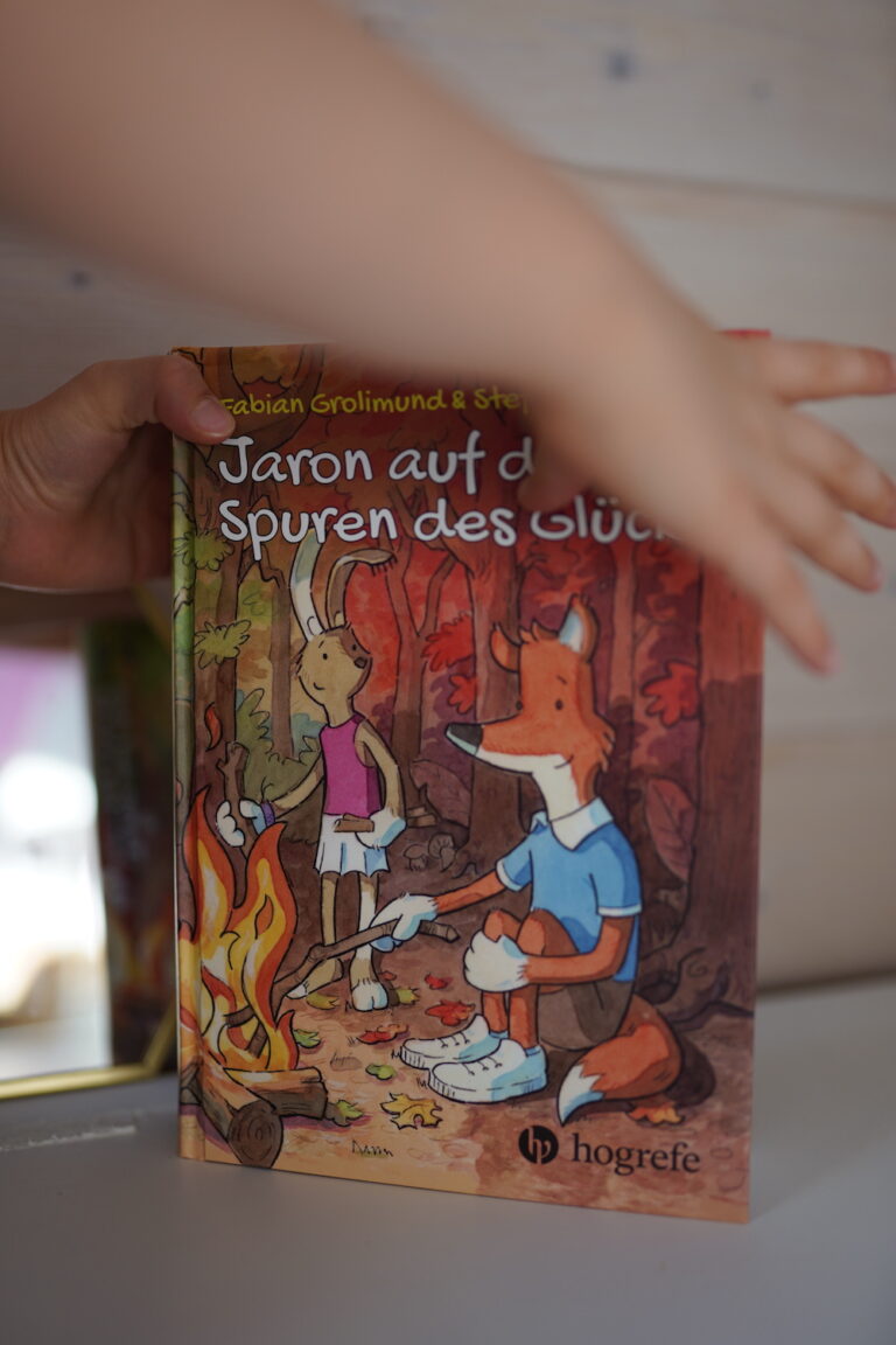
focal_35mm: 35
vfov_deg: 54.4
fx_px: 1307
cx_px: 448
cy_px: 672
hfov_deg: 37.9
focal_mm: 35
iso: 100
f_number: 1.4
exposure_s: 1/640
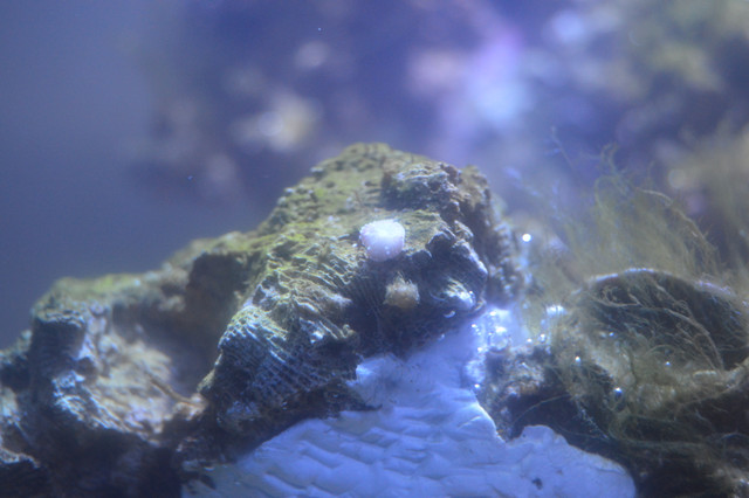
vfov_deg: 16.5
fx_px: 1715
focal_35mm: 82
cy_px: 249
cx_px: 374
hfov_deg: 24.6
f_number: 5.6
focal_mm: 55
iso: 1400
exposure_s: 1/60
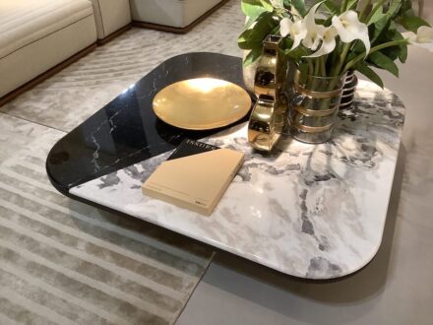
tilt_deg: -39.7
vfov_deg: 45.4
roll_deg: -0.2
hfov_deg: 58.4
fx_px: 388
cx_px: 216
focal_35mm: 31
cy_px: 162
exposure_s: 1/50
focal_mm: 3.3
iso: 160
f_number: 2.4
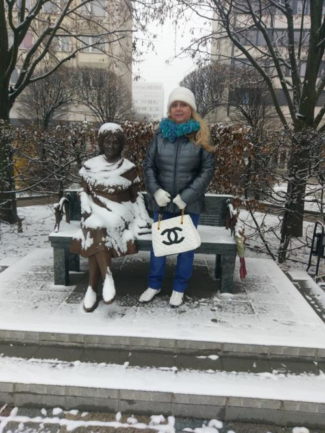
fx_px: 325
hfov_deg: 53.1
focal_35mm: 26
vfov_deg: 67.3
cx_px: 162
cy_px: 216
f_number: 1.8
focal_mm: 4.58
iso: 100
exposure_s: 1/104
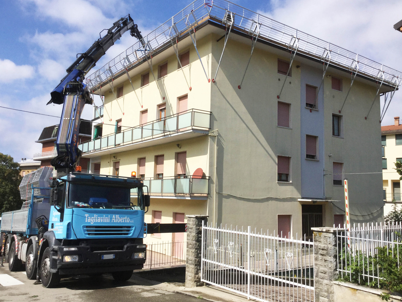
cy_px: 150
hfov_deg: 56.8
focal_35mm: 32
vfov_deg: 44.2
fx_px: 372
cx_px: 205
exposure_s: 1/2469
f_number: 2.4
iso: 25
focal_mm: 3.3
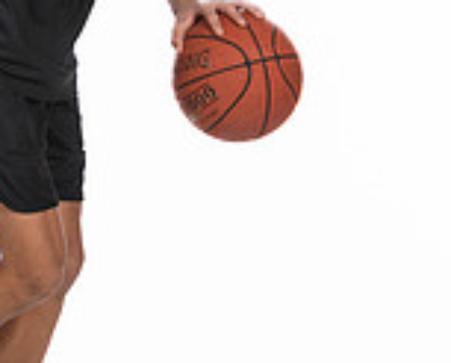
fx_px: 4748
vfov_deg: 4.4
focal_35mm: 355
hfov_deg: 5.4
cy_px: 38
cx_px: 32
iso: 100
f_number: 5.6
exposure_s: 1/100
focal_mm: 86
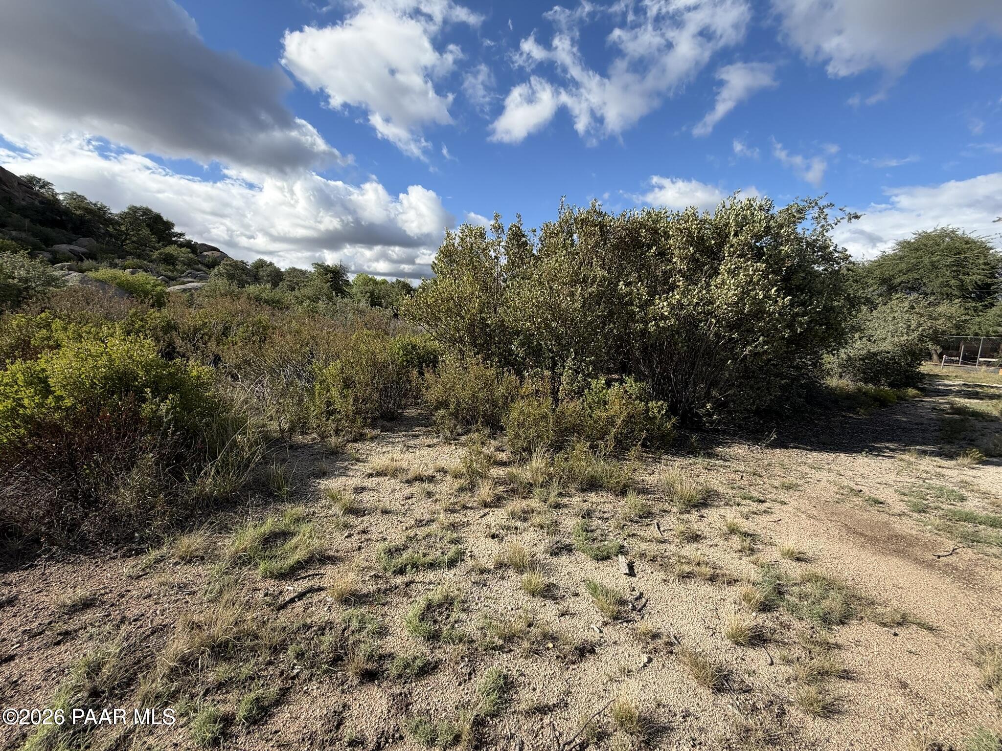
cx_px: 501
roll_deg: -2.4
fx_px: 405
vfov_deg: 85.7
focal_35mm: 14
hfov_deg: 102.1
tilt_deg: -6.1
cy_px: 376
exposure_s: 1/770
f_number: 2.2
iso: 25
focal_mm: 2.22
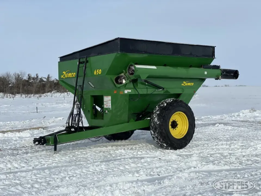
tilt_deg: +0.2
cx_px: 130
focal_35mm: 52
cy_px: 98
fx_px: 392
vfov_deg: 28.0
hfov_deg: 36.8
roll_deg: +0.2
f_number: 2
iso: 25
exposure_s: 1/3195
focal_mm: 6
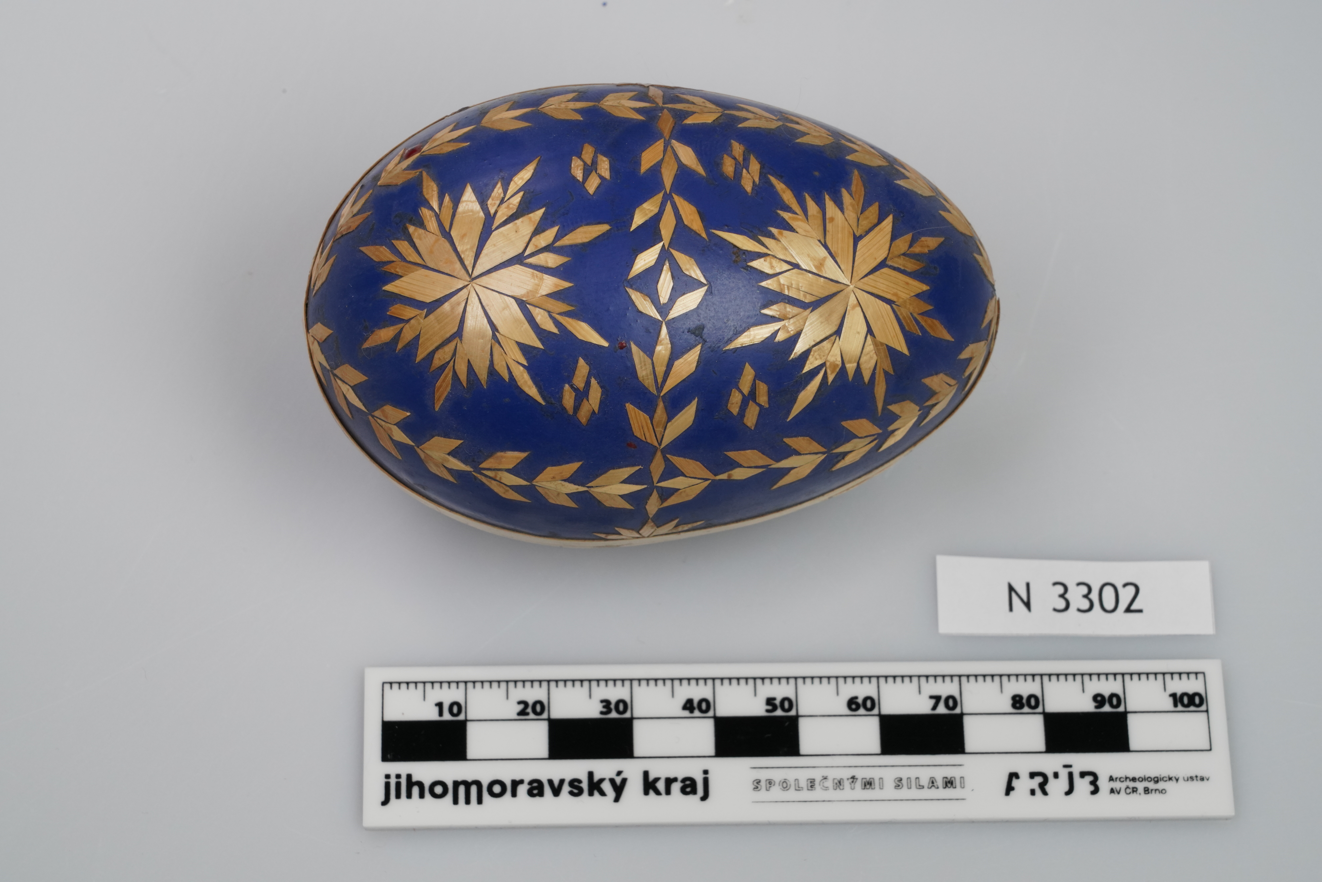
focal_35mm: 99
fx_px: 3636
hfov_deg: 20.6
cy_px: 441
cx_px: 661
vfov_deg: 13.8
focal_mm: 99
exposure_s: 1/100
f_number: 22
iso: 1600
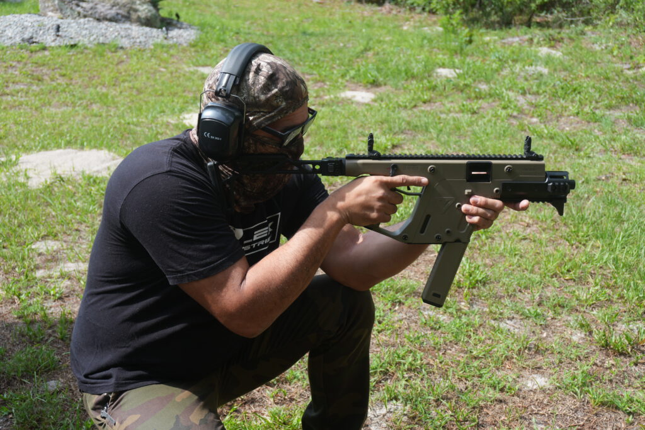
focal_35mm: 48
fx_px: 860
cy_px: 215
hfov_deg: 41.1
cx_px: 322
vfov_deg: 28.1
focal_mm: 32
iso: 100
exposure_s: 1/200
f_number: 5.6
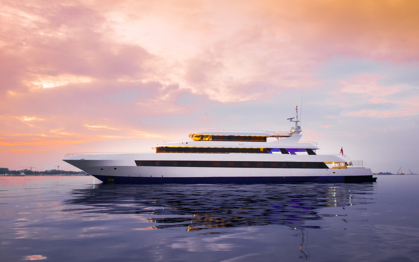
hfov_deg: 62.9
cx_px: 211
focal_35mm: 30
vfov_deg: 41.8
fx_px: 343
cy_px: 131
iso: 1600
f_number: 10
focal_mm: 29
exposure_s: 1/15
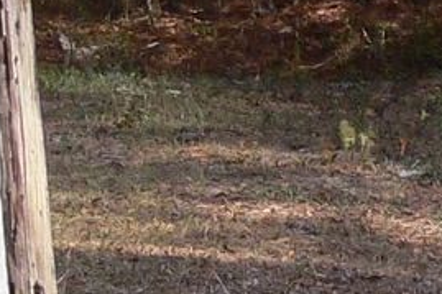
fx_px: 3080
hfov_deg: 8.0
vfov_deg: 5.5
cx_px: 749
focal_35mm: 251
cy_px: 64
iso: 80
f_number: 4
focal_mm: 6
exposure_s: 1/125
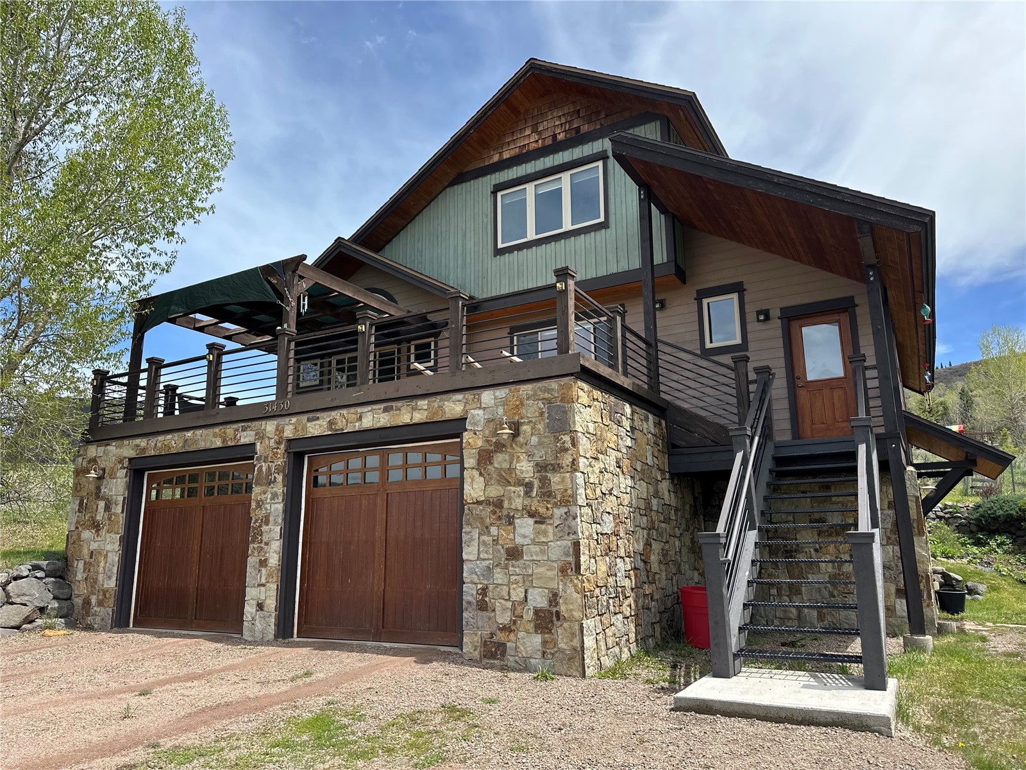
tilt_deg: +12.9
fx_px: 711
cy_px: 385
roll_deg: +0.2
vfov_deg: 56.8
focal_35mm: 24
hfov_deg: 71.6
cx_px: 513
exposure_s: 1/2353
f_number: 1.78
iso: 80
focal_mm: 6.86
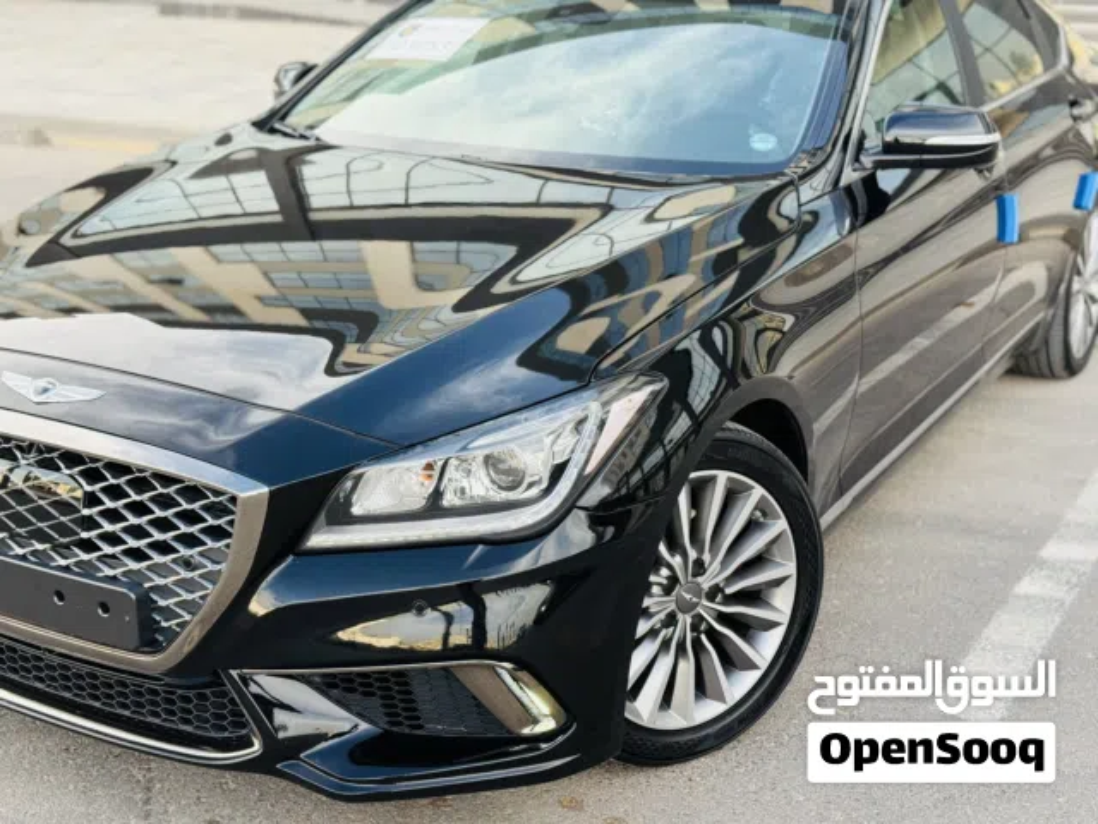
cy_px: 412
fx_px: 1523
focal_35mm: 48
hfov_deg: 39.7
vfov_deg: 30.3
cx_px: 549
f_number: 1.78
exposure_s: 1/345
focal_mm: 6.76
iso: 64
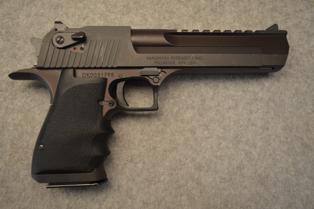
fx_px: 235
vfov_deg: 47.8
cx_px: 157
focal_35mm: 27
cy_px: 104
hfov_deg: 67.4
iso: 900
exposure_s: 1/60
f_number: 3.5
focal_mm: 18
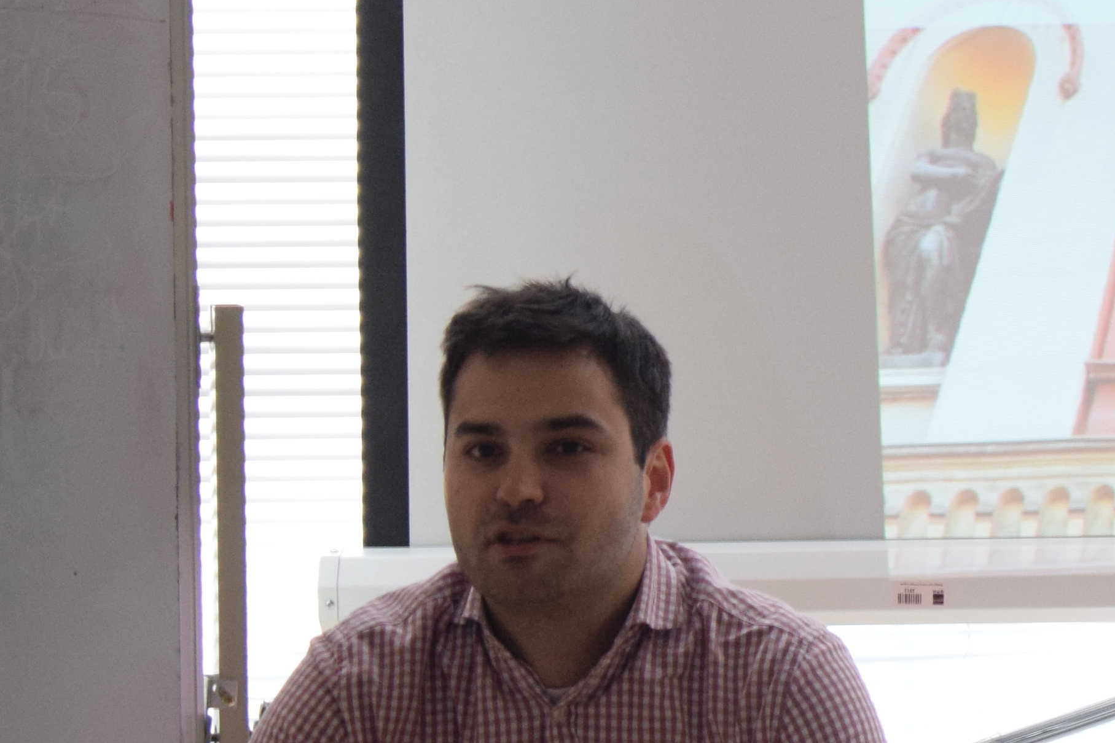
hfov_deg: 7.4
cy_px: -18
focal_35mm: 273
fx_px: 8444
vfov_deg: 5.0
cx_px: 1833
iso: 1000
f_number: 5.6
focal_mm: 55
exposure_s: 1/60
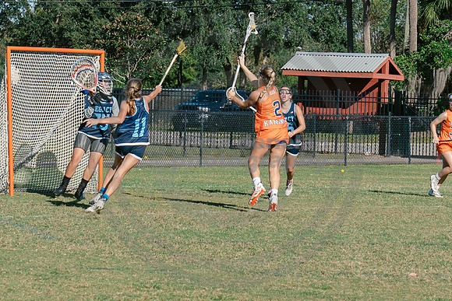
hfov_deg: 9.0
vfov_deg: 6.0
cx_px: 213
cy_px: 118
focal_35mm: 228
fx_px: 2865
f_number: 5.6
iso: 250
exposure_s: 1/1600
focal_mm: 70
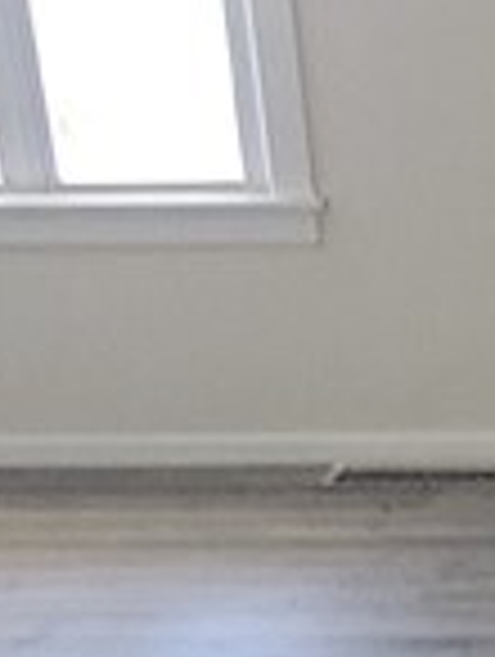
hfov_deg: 14.6
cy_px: 603
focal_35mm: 91
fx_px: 1730
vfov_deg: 21.0
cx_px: 837
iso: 160
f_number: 2.2
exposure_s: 1/60
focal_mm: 2.2
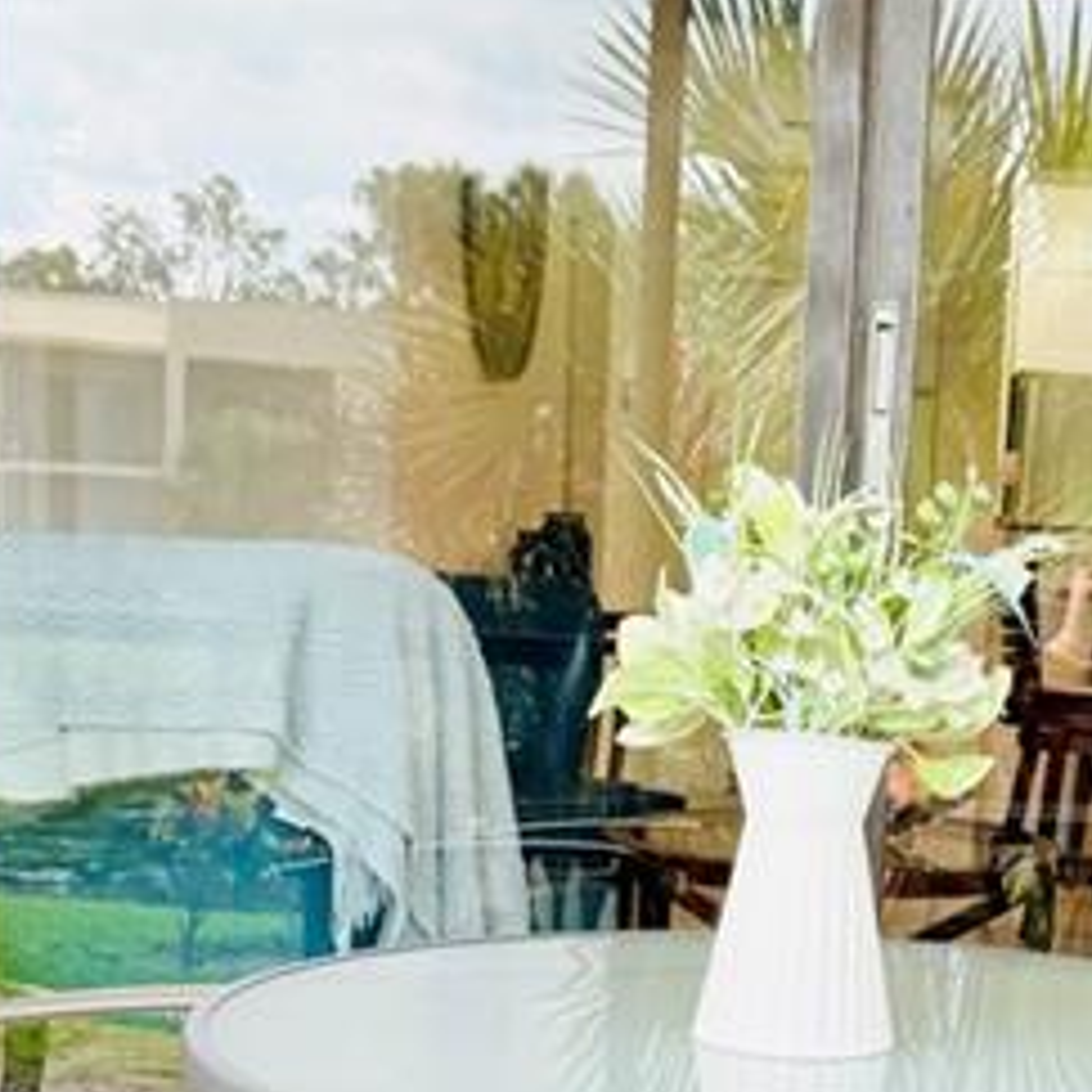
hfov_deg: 25.3
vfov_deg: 24.4
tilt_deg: -7.4
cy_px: 1128
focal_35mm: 67
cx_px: 881
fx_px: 2391
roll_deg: -2.7
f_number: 1.78
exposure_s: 1/160
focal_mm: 6.76
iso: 100
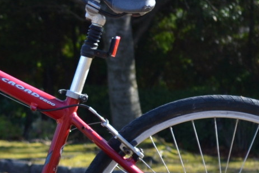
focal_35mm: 287
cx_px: -1
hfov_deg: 7.2
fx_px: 2063
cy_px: 127
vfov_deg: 4.8
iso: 100
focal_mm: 55
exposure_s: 1/160
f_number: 6.3
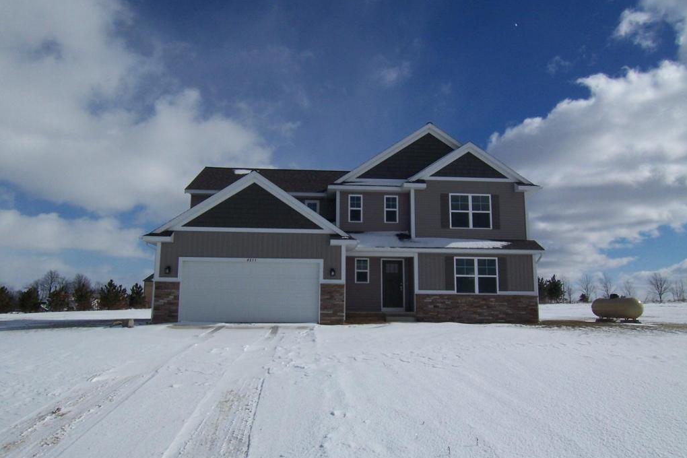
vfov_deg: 53.1
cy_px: 246
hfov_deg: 73.7
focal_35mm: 24
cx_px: 344
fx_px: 458
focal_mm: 3.8
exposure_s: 1/1250
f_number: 5.6
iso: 64
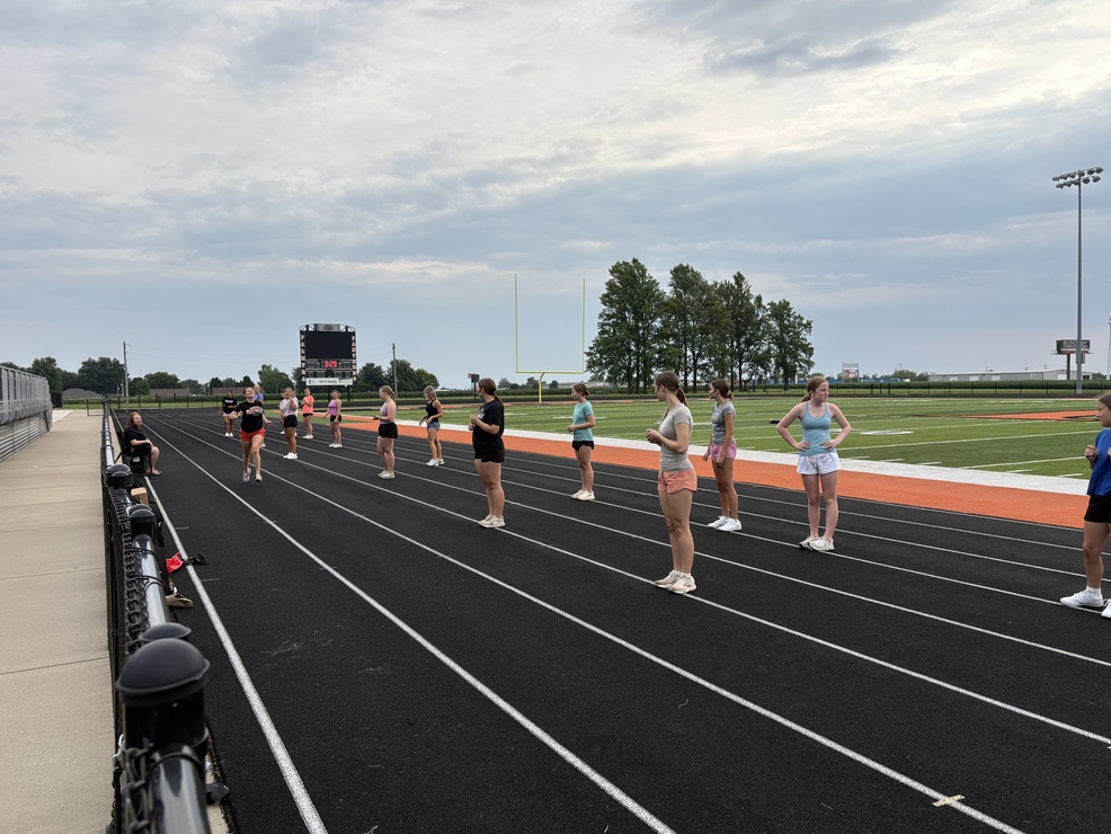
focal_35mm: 27
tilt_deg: -1.9
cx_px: 550
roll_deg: +1.3
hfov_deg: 65.3
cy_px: 424
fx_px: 867
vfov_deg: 51.4
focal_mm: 5.96
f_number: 1.6
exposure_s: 1/2141
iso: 50
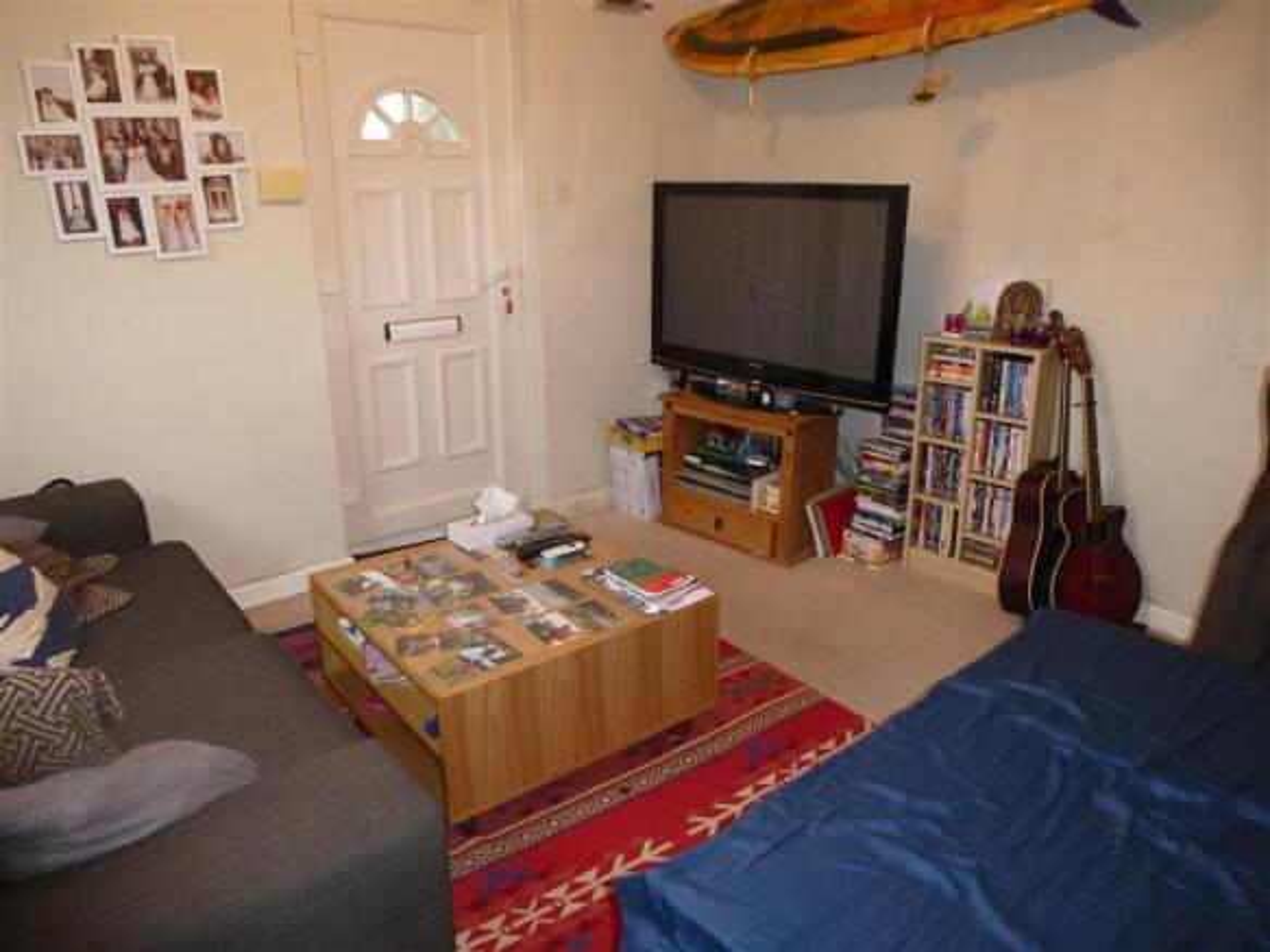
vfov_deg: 56.8
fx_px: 880
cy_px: 476
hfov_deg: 71.6
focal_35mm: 24
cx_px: 635
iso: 800
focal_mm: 4.3
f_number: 3.3
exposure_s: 1/60
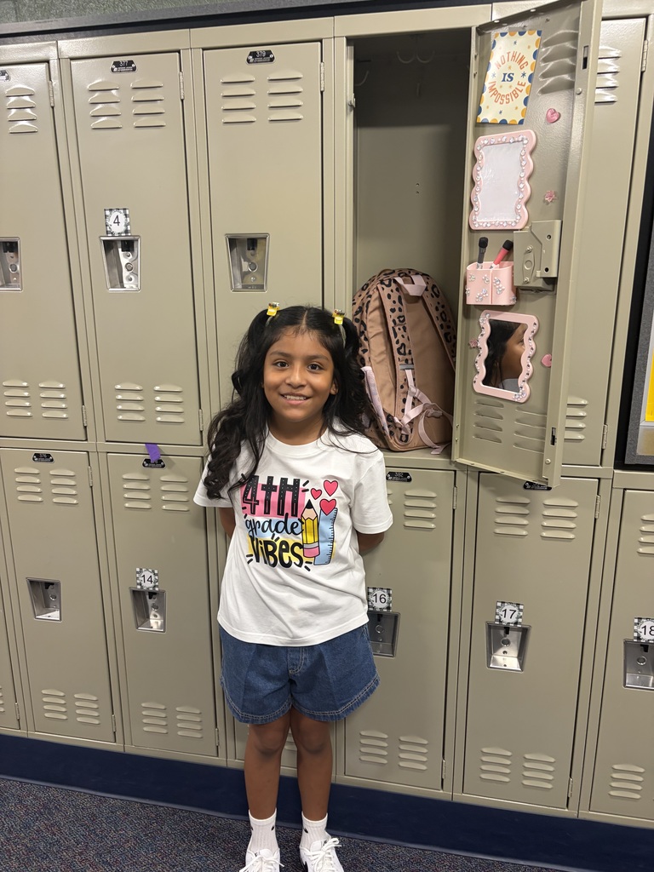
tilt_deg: -14.5
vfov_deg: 67.3
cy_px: 436
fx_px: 655
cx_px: 327
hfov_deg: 53.1
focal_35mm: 26
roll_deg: -0.1
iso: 125
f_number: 1.6
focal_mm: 5.96
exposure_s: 1/50
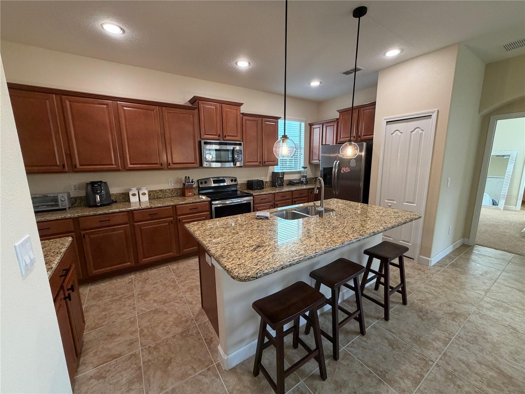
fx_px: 212
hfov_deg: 102.1
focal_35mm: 14
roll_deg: +1.1
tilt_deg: -10.1
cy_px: 197
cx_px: 262
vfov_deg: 85.7
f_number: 2.2
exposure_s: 1/120
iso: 320
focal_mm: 2.22
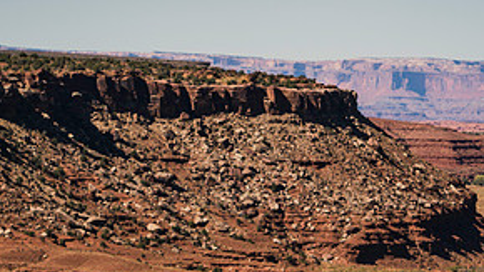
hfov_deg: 6.6
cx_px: 237
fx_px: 4170
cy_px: 374
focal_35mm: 325
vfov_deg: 3.7
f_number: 6.3
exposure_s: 1/1250
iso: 160
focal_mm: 200
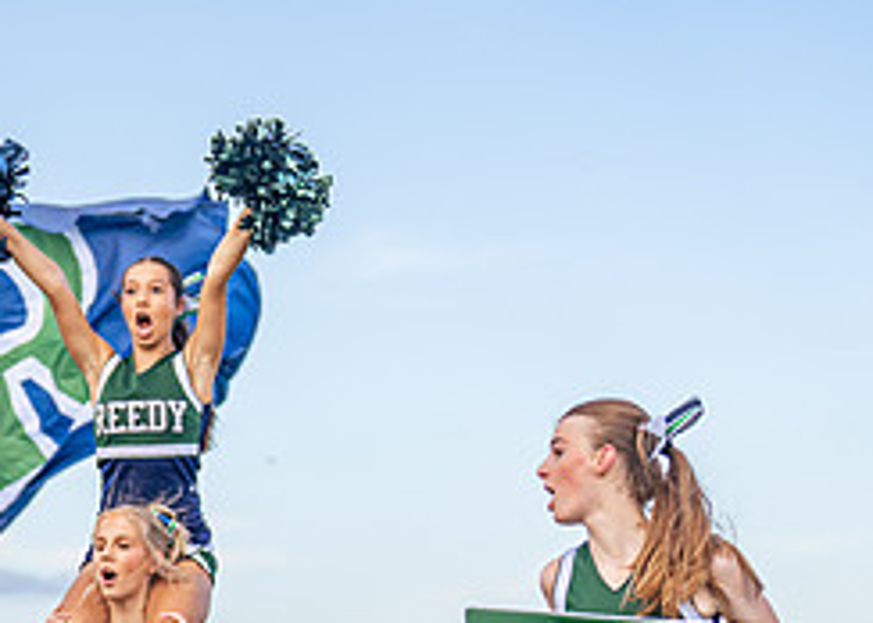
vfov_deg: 7.9
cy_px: 735
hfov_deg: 11.2
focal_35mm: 180
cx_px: 224
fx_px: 4460
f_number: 2.8
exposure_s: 1/2500
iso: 500
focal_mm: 70
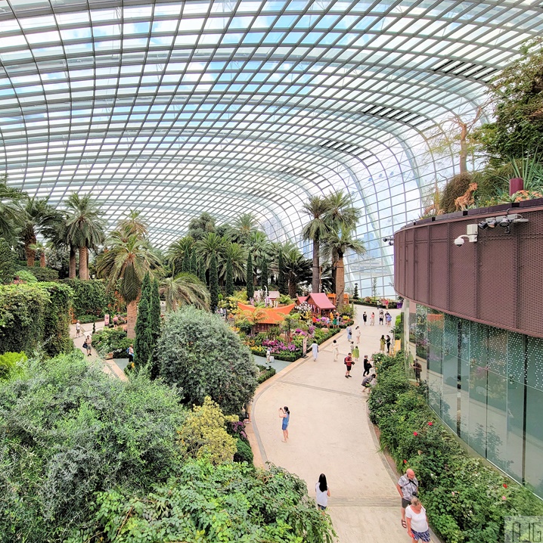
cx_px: 202
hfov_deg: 85.6
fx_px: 284
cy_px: 264
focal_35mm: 16
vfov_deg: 87.4
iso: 50
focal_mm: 2.2
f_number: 2.2
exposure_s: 1/298
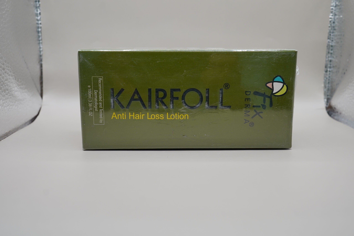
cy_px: 118
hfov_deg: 53.1
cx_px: 177
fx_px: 354
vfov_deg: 36.9
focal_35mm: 36
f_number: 6.3
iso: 320
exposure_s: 1/80
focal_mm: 24
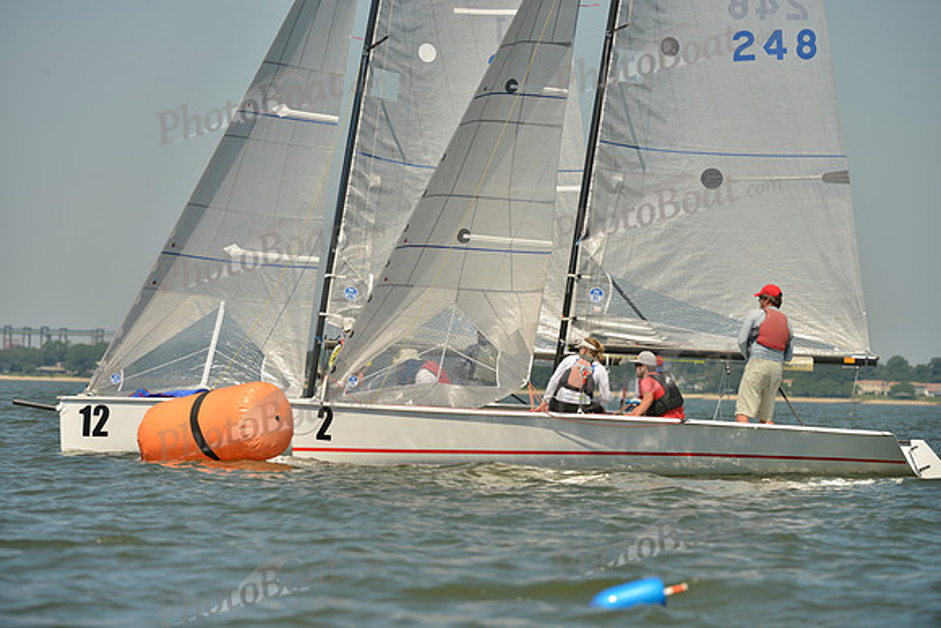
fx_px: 6275
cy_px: 314
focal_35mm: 240
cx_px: 470
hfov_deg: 8.6
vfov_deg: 5.7
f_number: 7.1
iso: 200
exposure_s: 1/1250
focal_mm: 240
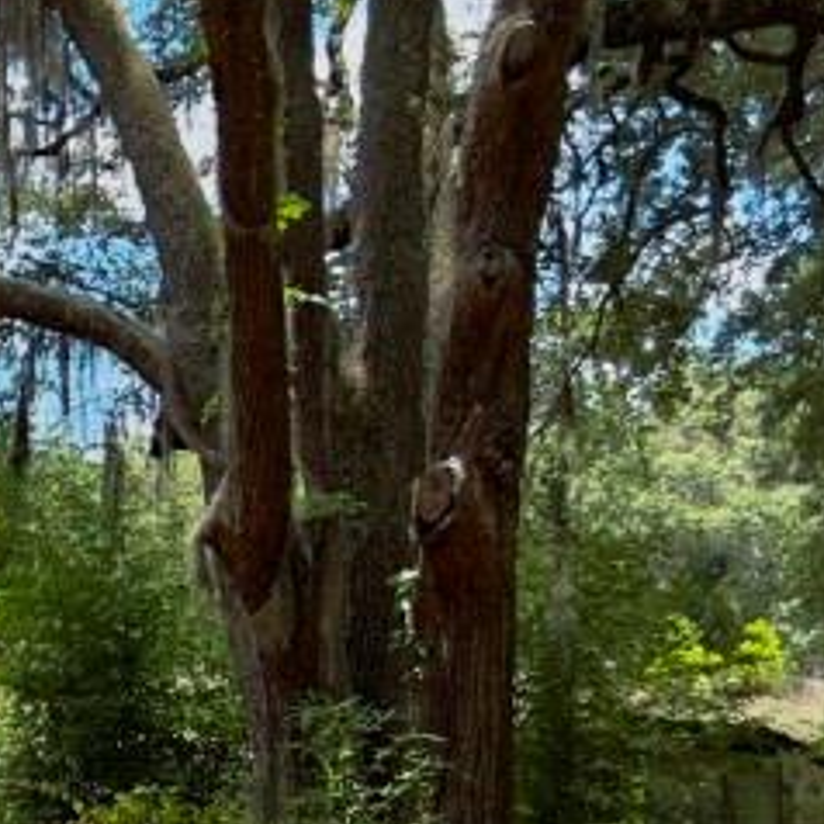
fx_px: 3124
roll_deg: +0.0
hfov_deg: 13.7
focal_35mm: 116
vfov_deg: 14.9
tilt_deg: +0.0
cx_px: -575
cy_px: 734
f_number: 1.5
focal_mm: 5.7
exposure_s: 1/1183
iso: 50
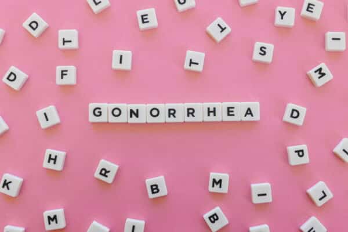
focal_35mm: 43
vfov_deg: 31.2
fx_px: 416
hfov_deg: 45.4
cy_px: 116
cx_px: 174
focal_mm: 19.3
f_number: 5.6
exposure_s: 1/160
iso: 200
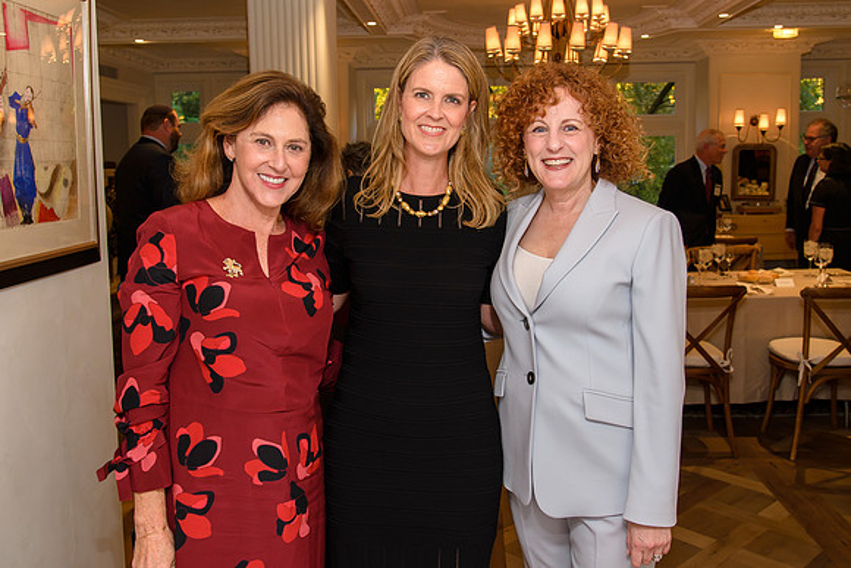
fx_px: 815
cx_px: 440
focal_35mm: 34
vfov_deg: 38.3
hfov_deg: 55.1
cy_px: 246
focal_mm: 30
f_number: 5.6
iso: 800
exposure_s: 1/50
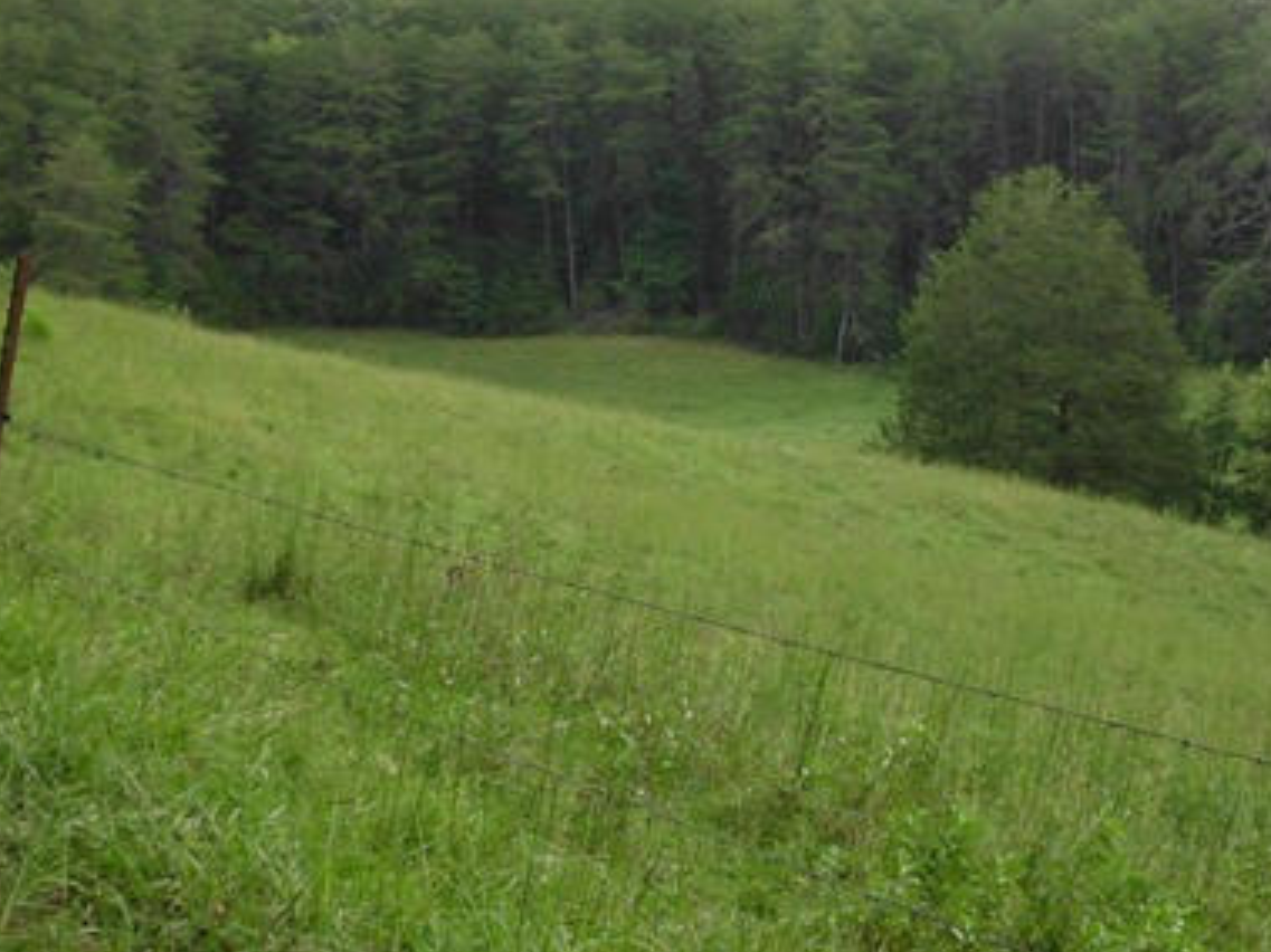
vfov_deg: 19.4
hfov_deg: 25.7
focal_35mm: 76
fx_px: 2790
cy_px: 402
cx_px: 698
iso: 100
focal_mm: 6.57
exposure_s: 1/145
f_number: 3.2
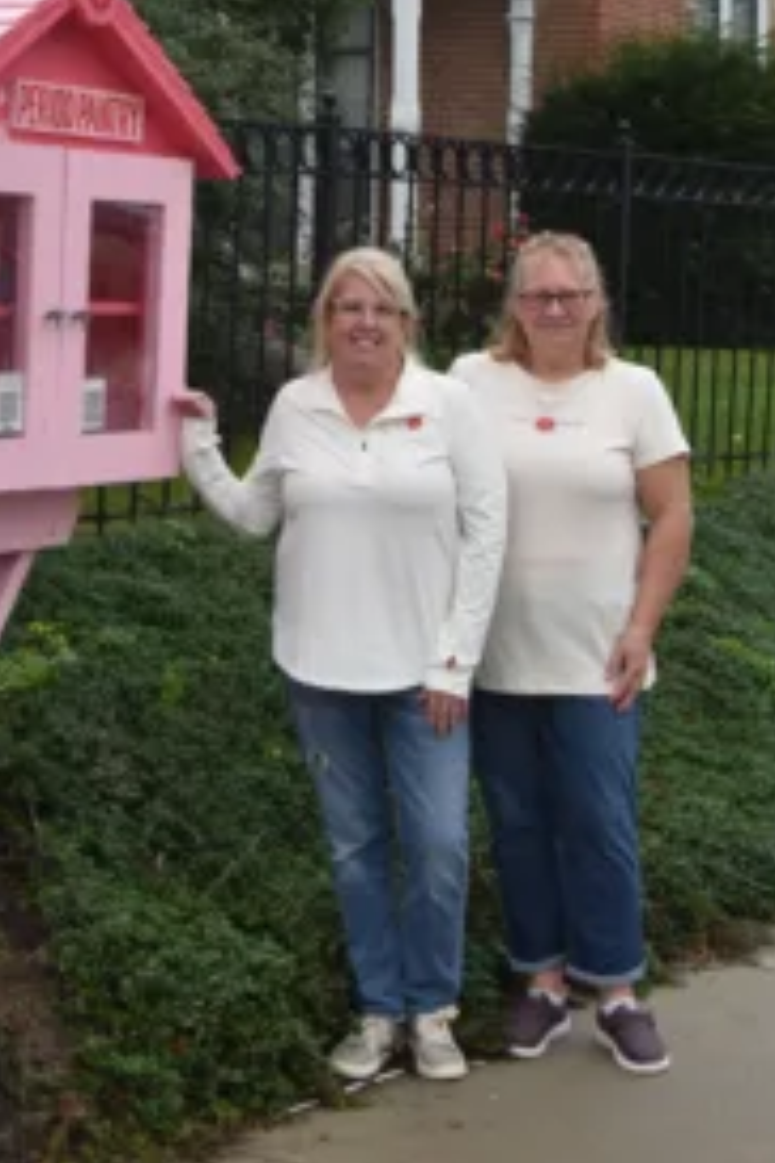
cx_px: 360
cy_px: 187
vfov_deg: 22.7
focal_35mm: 88
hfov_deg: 15.5
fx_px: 2841
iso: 250
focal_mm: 32
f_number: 5.6
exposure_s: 1/250
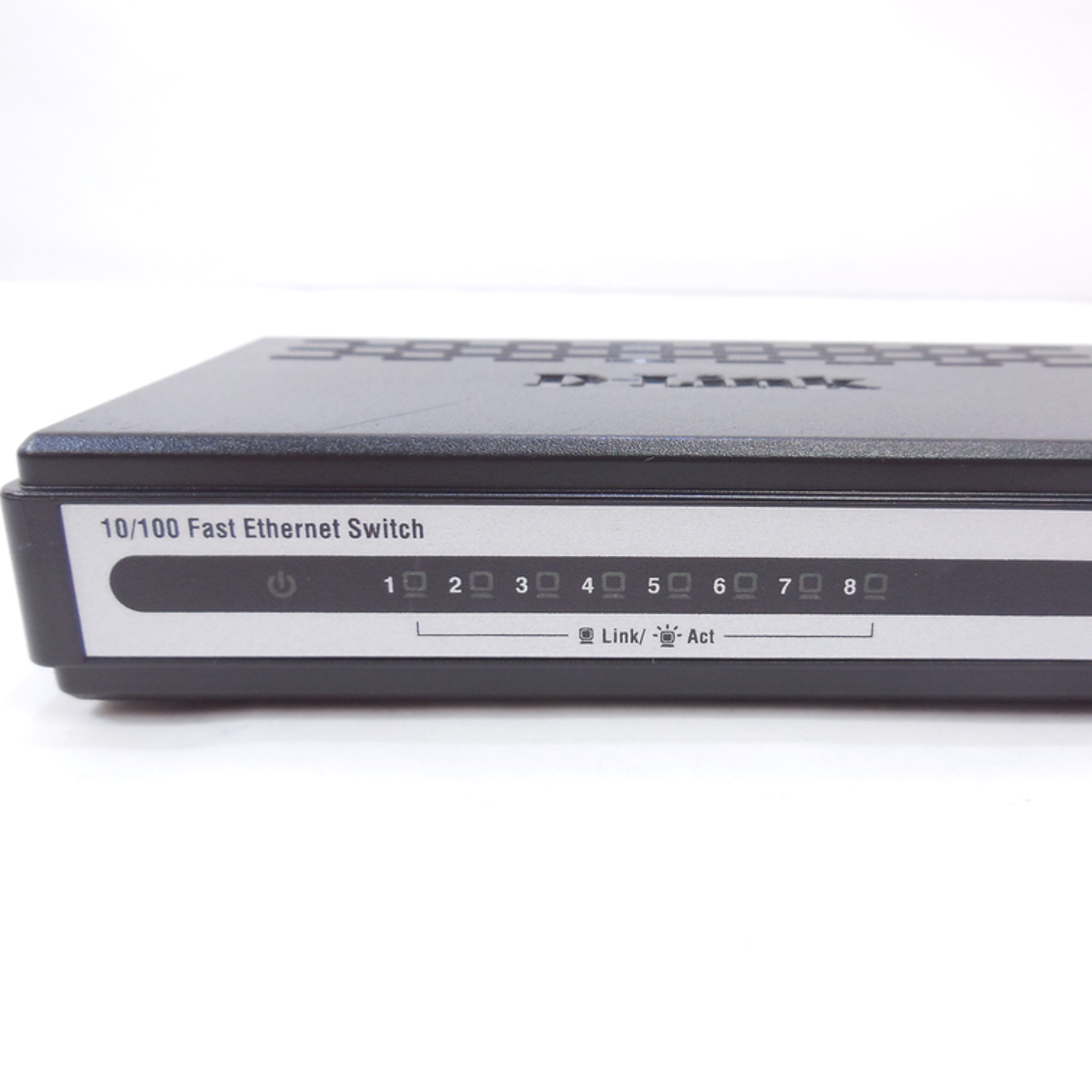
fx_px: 1071
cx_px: 691
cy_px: 547
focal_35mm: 30
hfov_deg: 53.4
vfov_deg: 54.0
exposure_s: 1/40
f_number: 3.1
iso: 125
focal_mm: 4.5
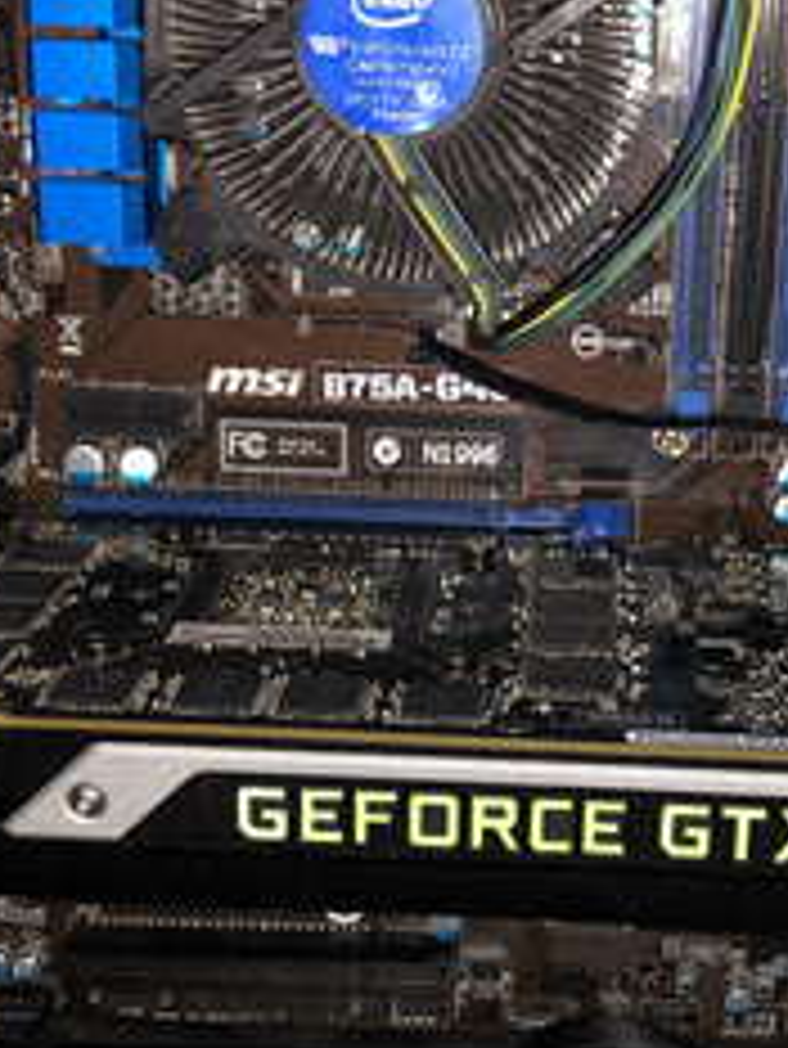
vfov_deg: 32.1
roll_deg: -2.4
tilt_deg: -18.6
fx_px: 1819
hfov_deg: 24.2
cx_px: 561
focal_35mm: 60
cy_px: 616
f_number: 1.8
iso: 40
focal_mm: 4
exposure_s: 1/18
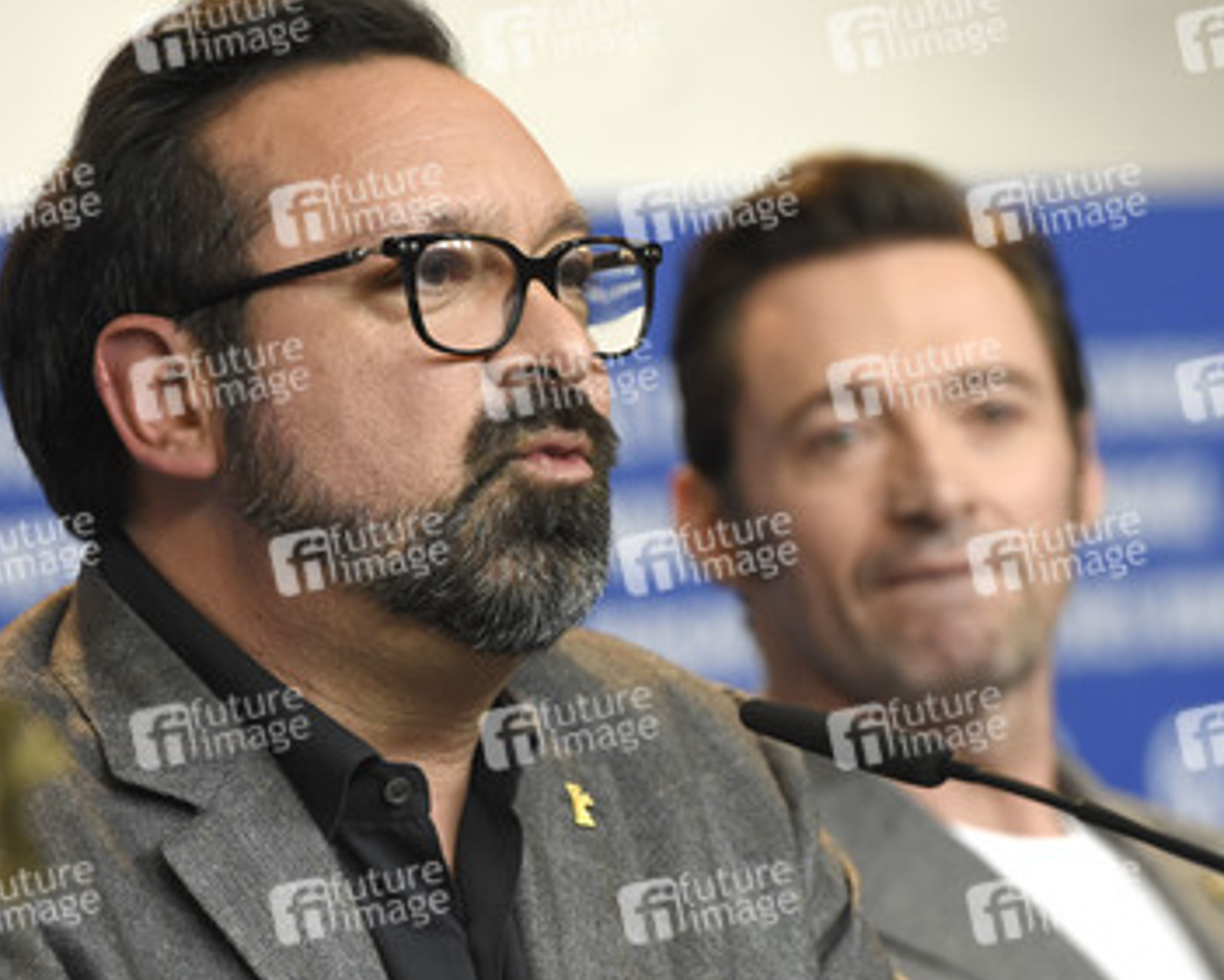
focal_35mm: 361
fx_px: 13081
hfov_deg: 5.4
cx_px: 615
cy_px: 467
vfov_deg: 4.3
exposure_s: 1/400
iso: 1250
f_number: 3.5
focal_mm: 200
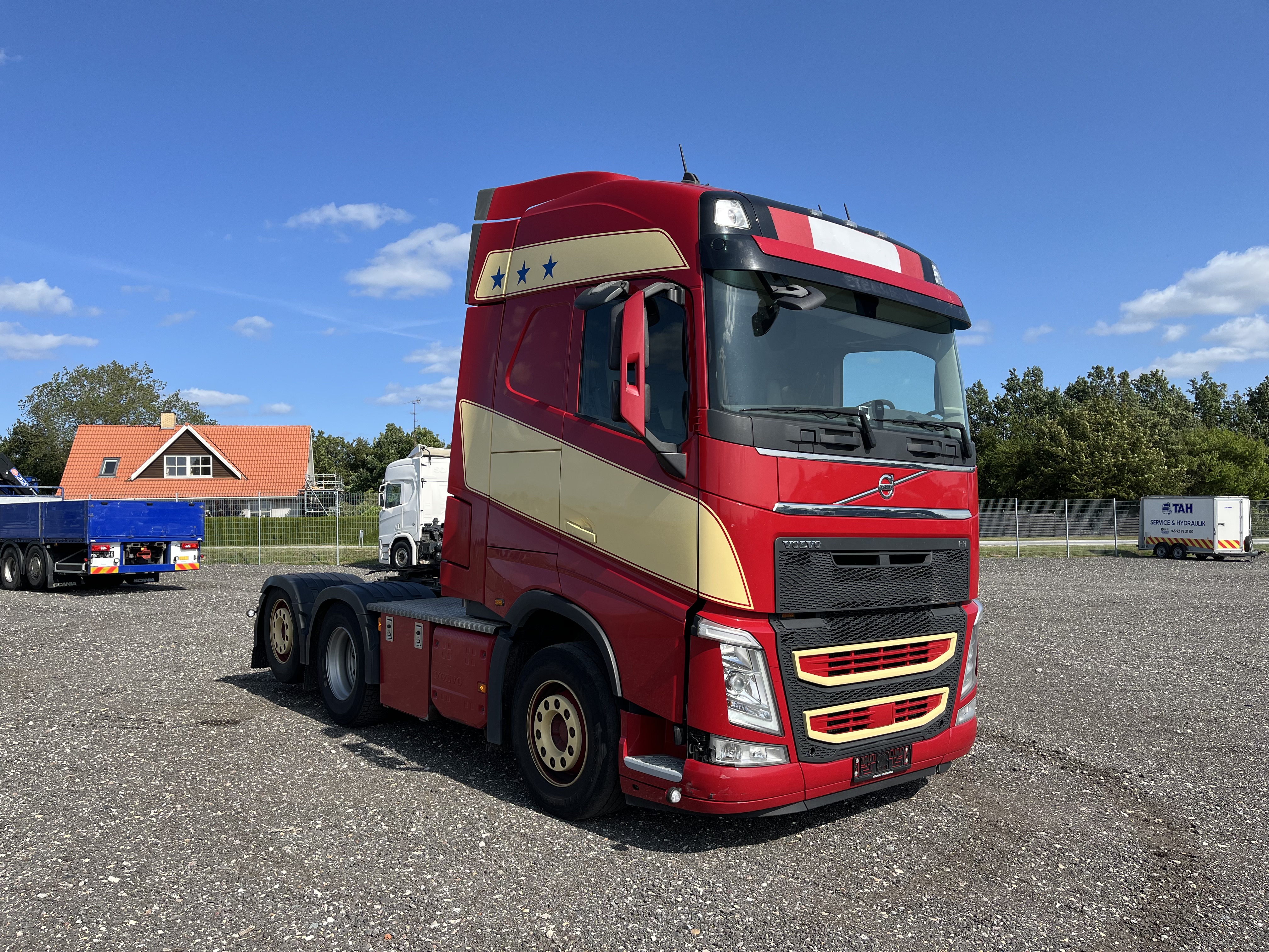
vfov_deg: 53.1
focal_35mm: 26
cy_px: 476
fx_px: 953
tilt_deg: +2.6
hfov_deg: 67.3
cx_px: 634
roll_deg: +1.4
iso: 50
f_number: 1.6
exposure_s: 1/3049
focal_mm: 5.1
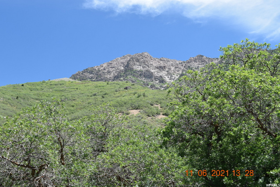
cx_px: 140
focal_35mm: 44
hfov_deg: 44.9
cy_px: 94
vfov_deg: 30.9
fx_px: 339
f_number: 9
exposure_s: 1/320
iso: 200
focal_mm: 29
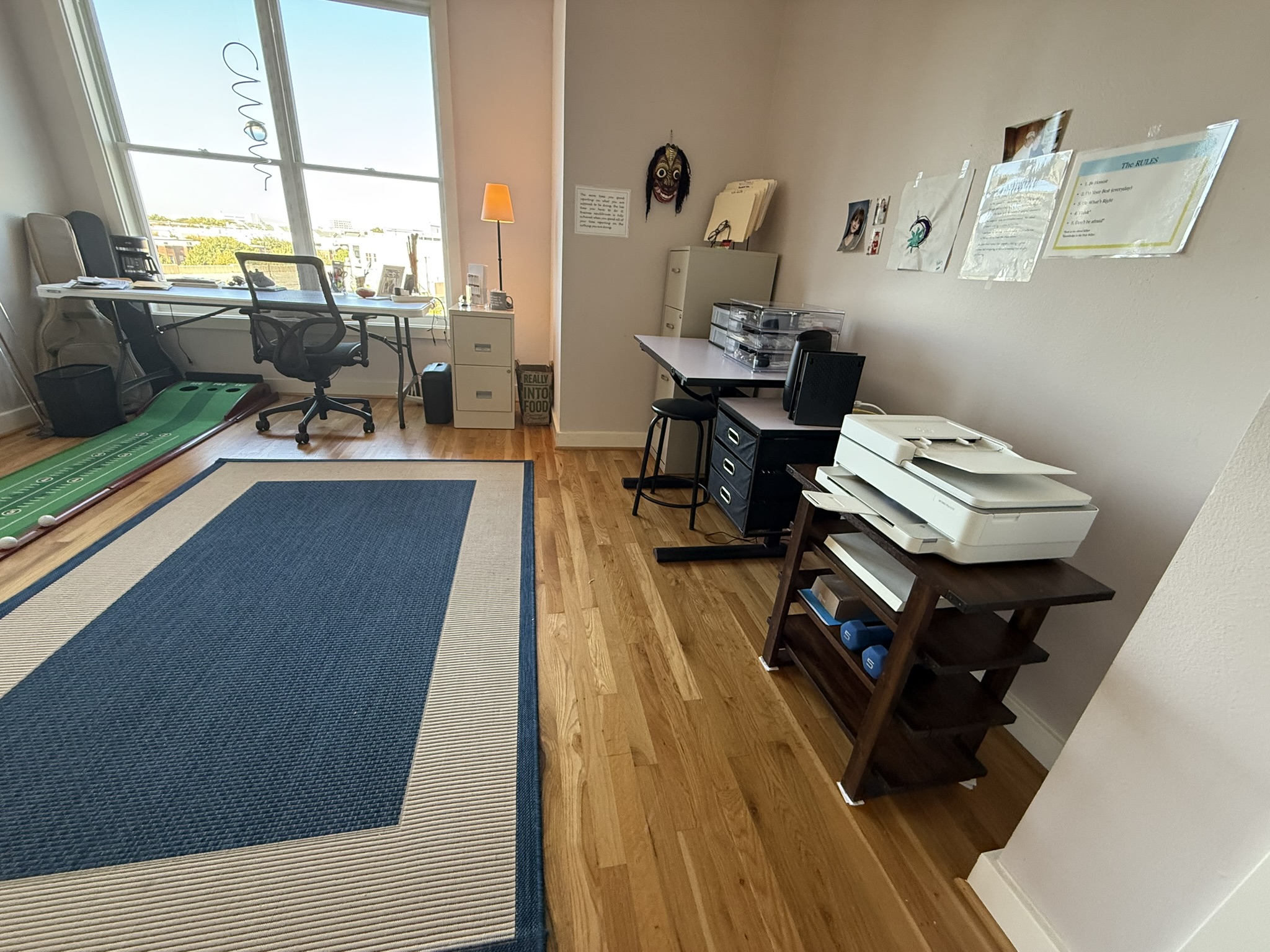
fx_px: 514
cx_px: 635
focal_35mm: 14
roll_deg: -5.1
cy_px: 476
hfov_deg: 102.1
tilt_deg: -22.6
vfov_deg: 85.7
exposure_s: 1/120
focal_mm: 2.22
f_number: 2.2
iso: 400
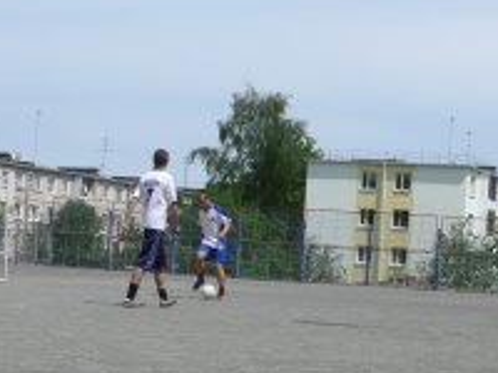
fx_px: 1410
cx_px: 558
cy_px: 291
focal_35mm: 98
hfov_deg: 19.2
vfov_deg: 15.0
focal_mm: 7.4
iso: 100
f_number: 7.1
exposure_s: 1/500
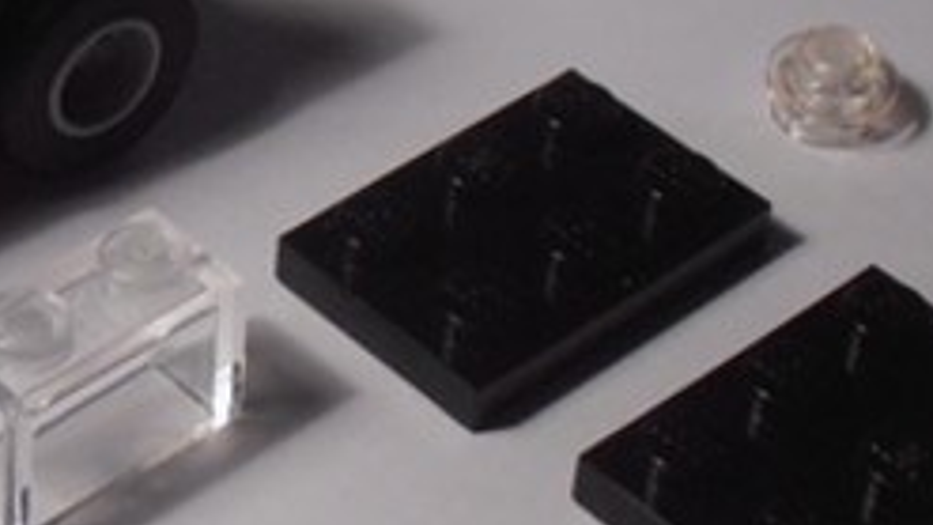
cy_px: 176
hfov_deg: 14.5
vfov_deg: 8.3
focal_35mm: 147
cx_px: 121
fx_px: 3637
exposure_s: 1/40
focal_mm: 6.61
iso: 80
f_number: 3.9
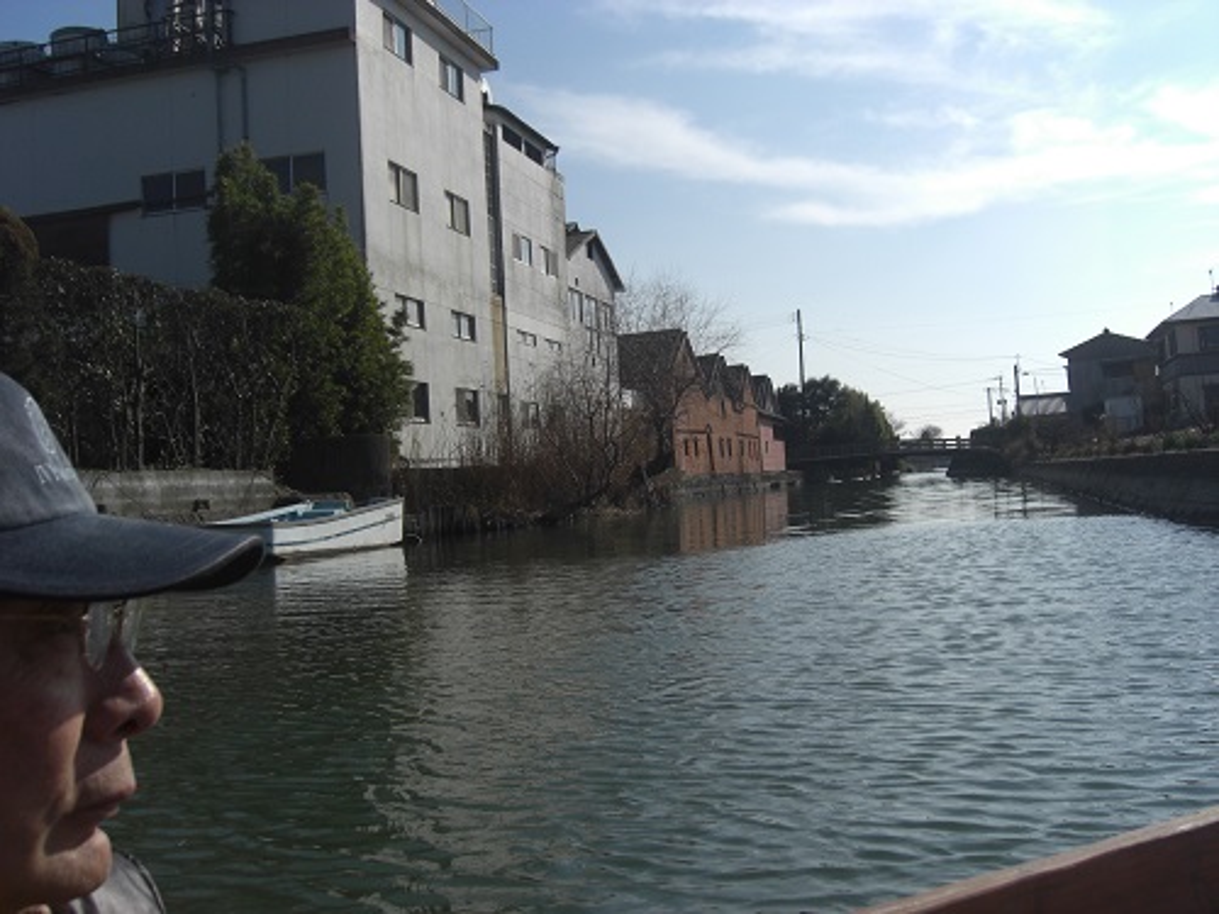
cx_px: 610
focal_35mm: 38
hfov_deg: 49.0
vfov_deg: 37.7
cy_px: 457
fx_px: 1338
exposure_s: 1/320
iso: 80
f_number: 8
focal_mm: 7.9
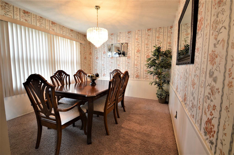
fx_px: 97
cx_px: 117
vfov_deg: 77.2
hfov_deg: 100.4
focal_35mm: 15
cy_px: 78
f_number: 8
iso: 100
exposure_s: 1/1.3
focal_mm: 10
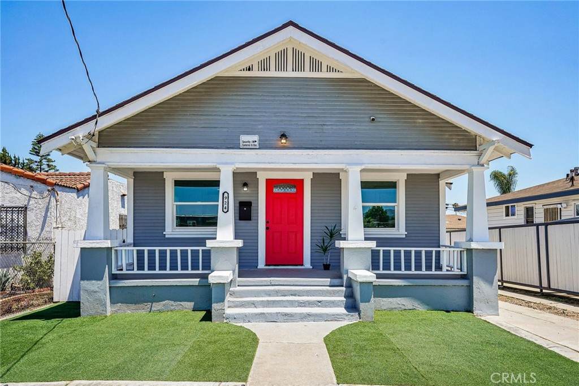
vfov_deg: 51.3
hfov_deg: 71.5
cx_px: 290
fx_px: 402
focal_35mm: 25
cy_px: 193
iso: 400
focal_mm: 25
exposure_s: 1/1000
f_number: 8
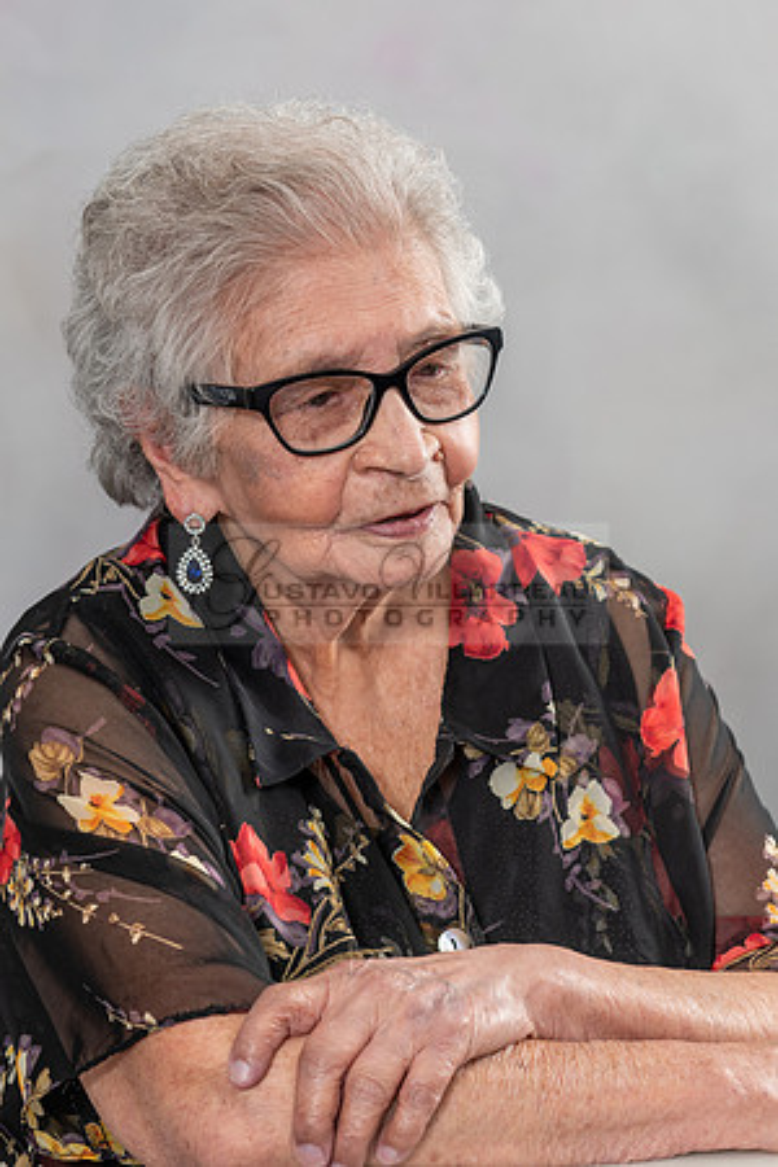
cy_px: 566
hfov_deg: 13.4
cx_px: 496
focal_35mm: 102
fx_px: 3298
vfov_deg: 20.1
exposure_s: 1/125
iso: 200
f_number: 5.6
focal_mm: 62
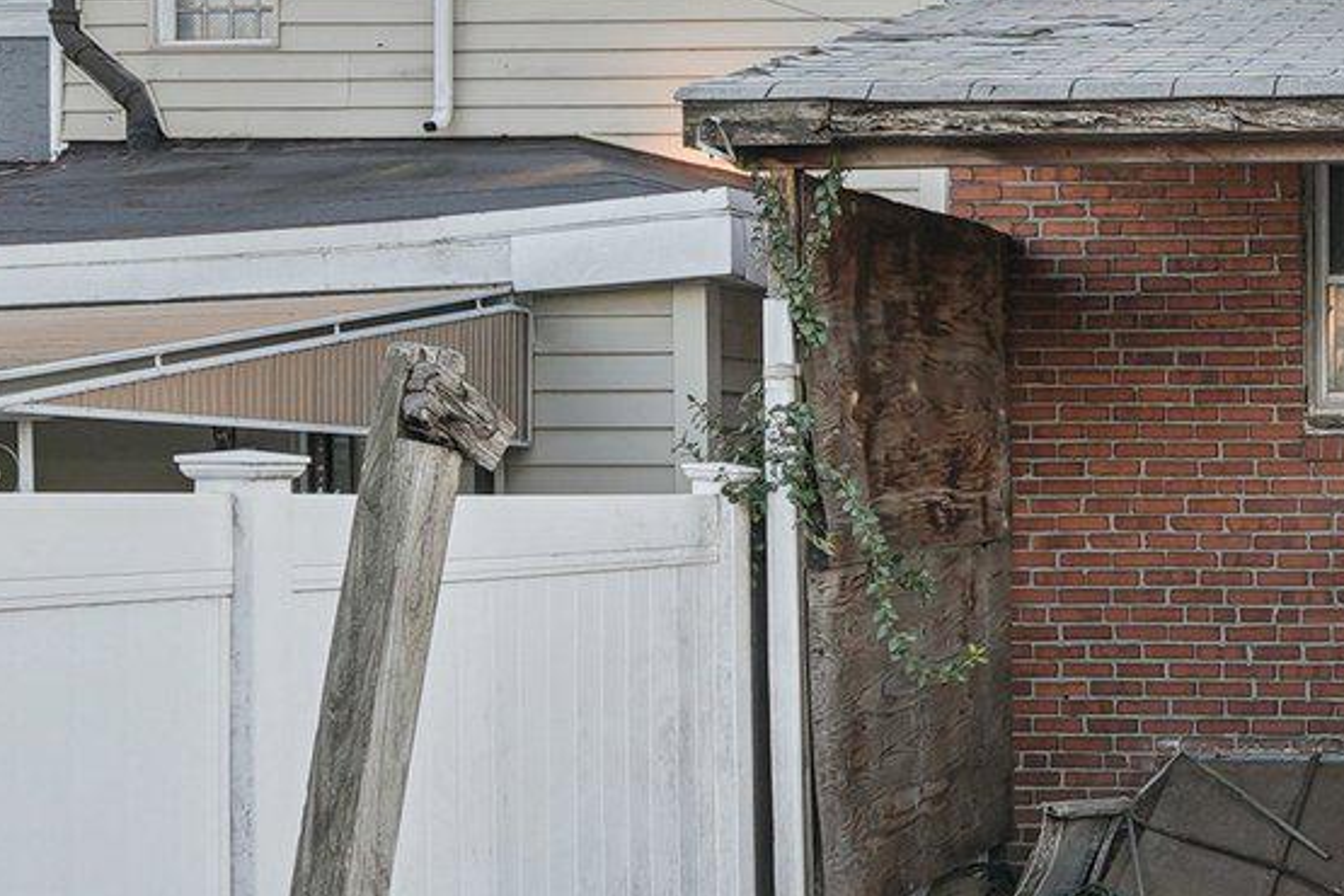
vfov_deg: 22.9
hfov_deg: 27.8
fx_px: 2202
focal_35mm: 59
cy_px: 306
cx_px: 1770
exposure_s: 1/10
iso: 100
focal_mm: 16
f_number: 8
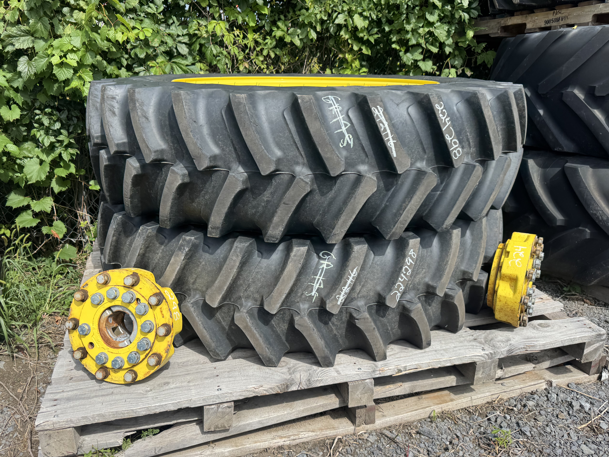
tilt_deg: -19.5
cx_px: 295
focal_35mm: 27
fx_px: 475
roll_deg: +0.9
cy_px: 231
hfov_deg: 65.3
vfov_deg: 51.4
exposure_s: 1/3096
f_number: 1.78
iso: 80
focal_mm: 6.76
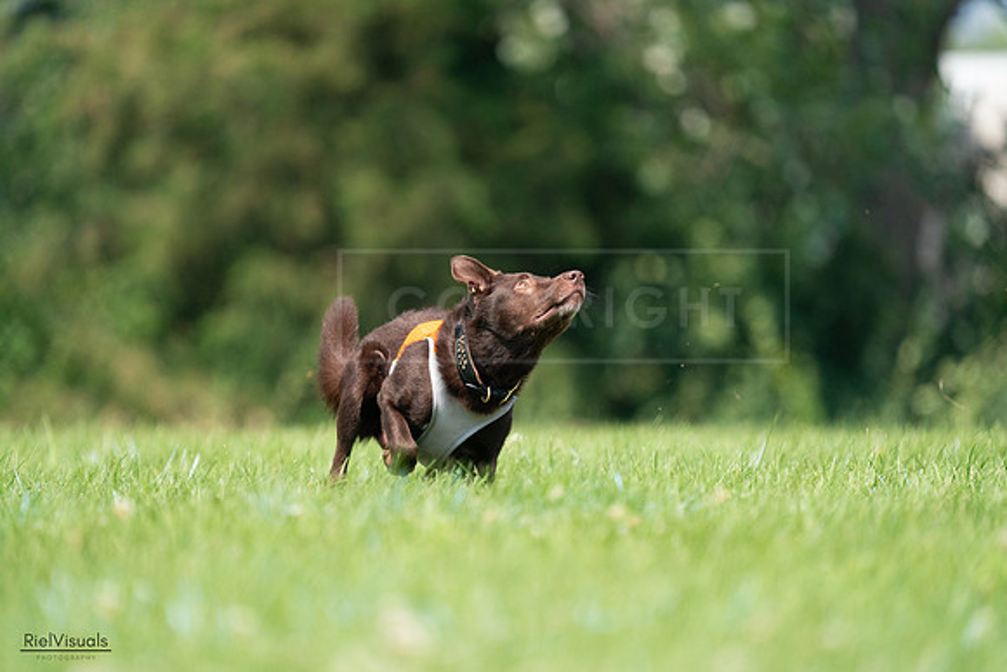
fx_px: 16115
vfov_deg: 2.4
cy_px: 336
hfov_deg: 3.6
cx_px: 504
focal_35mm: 576
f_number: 6.3
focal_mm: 576
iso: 2000
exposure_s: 1/4000
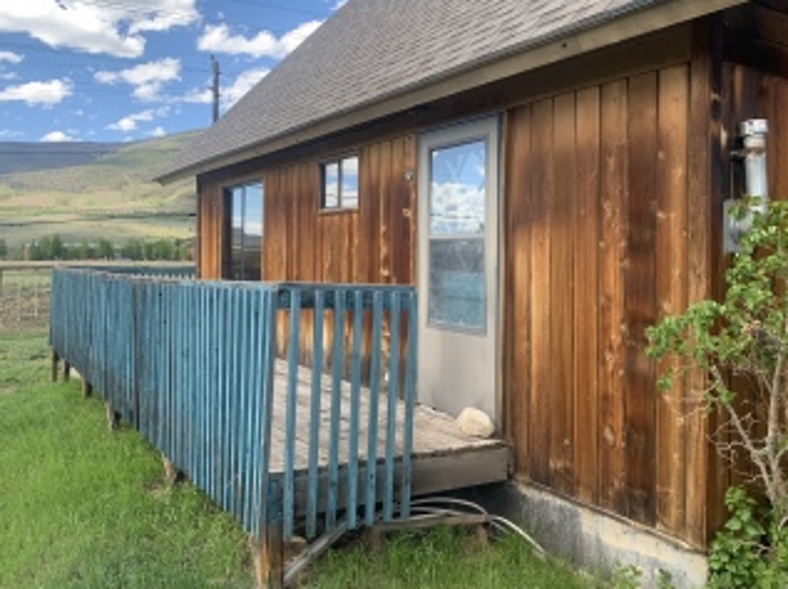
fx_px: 682
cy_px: 268
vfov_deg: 46.7
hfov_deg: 60.0
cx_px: 415
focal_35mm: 30
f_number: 1.8
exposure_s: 1/334
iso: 25
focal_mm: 4.25
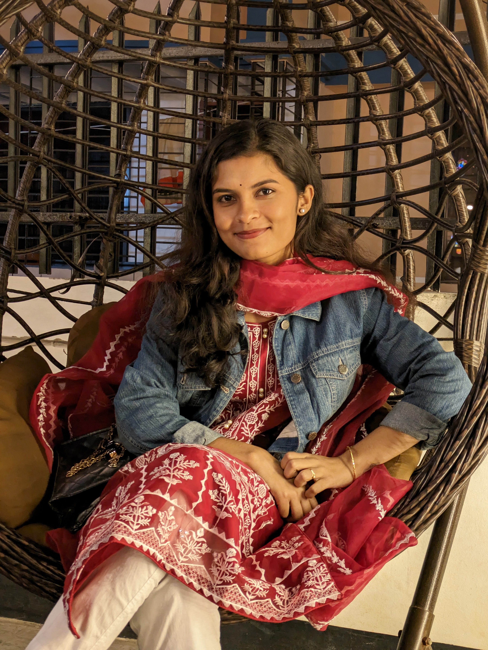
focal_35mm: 51
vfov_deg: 37.5
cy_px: 325
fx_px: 958
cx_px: 244
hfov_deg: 28.6
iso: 255
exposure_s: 1/25
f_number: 1.89
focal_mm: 5.43
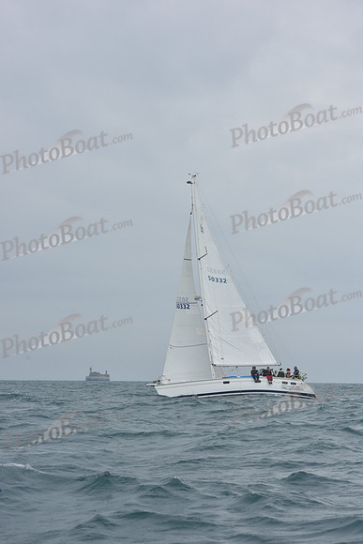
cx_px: 182
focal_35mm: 86
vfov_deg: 23.6
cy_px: 272
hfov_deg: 15.9
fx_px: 1300
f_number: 10
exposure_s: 1/800
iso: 250
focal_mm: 86
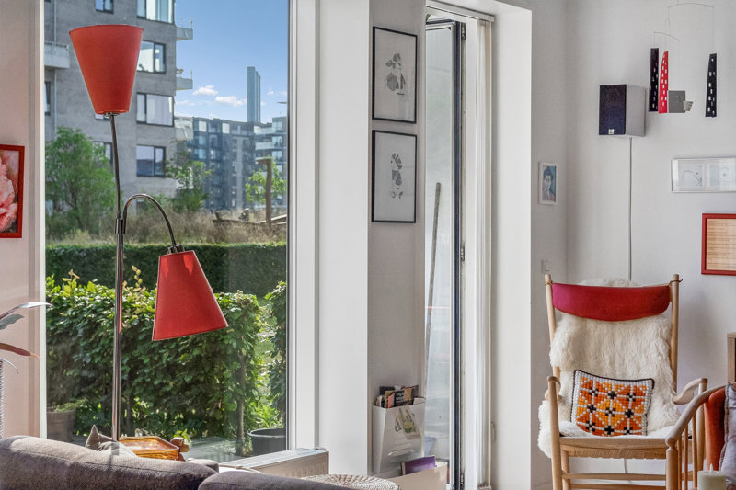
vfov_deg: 22.3
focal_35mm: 61
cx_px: 368
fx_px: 1247
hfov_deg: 32.9
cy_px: 245
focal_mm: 41
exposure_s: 1/1600
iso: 500
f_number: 5.6
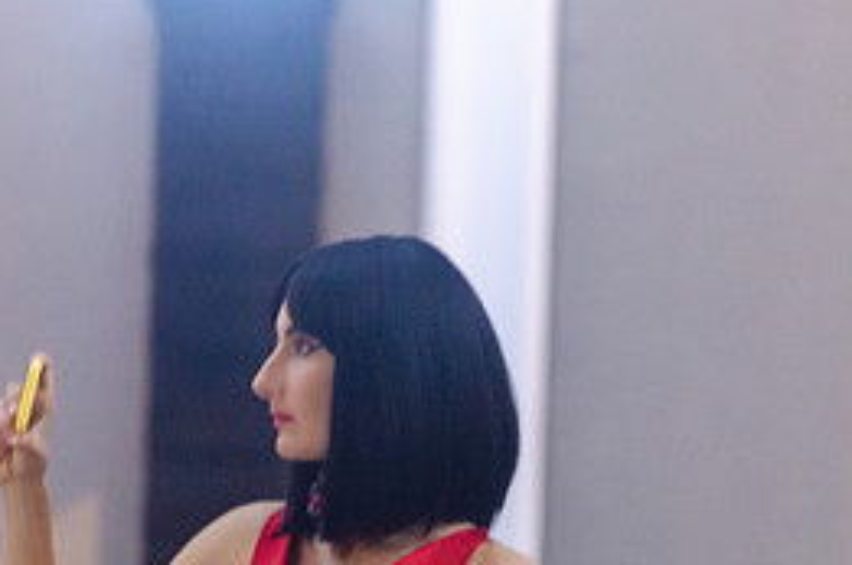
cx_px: 339
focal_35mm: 1001
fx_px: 23647
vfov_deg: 1.4
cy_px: 565
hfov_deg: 2.1
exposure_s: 1/15
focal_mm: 300
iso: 3200
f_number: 5.6
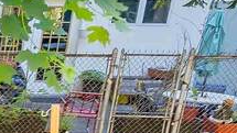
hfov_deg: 15.6
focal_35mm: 100
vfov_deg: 11.6
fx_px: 629
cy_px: 194
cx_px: -270
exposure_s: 1/30
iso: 100
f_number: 8
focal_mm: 16
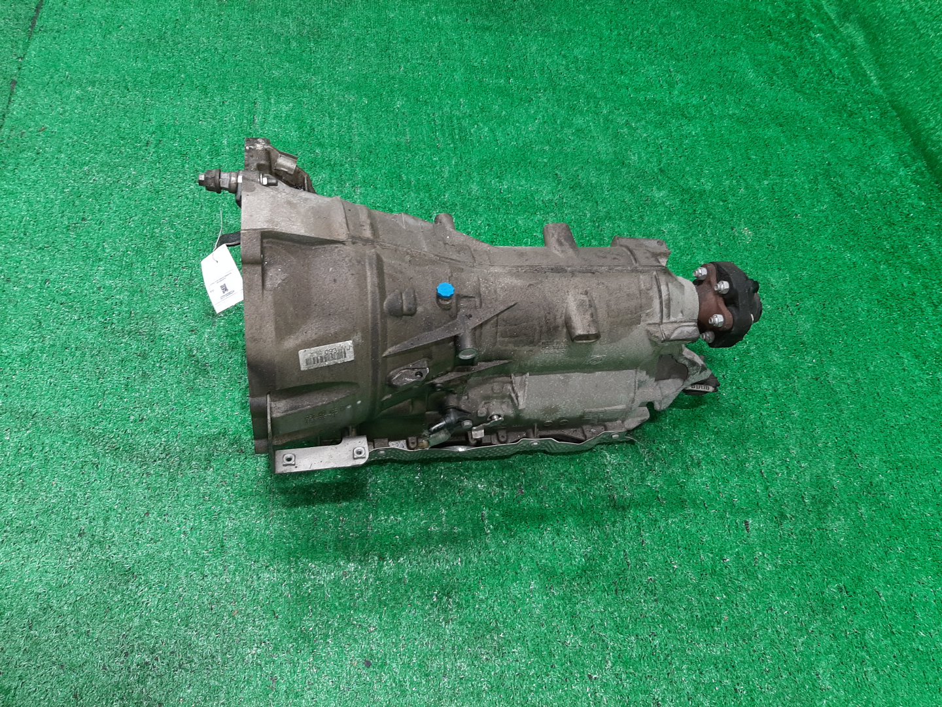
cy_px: 354
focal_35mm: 26
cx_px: 471
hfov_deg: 67.3
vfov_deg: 53.1
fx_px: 708
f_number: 1.7
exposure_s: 1/50
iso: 137
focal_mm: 3.93
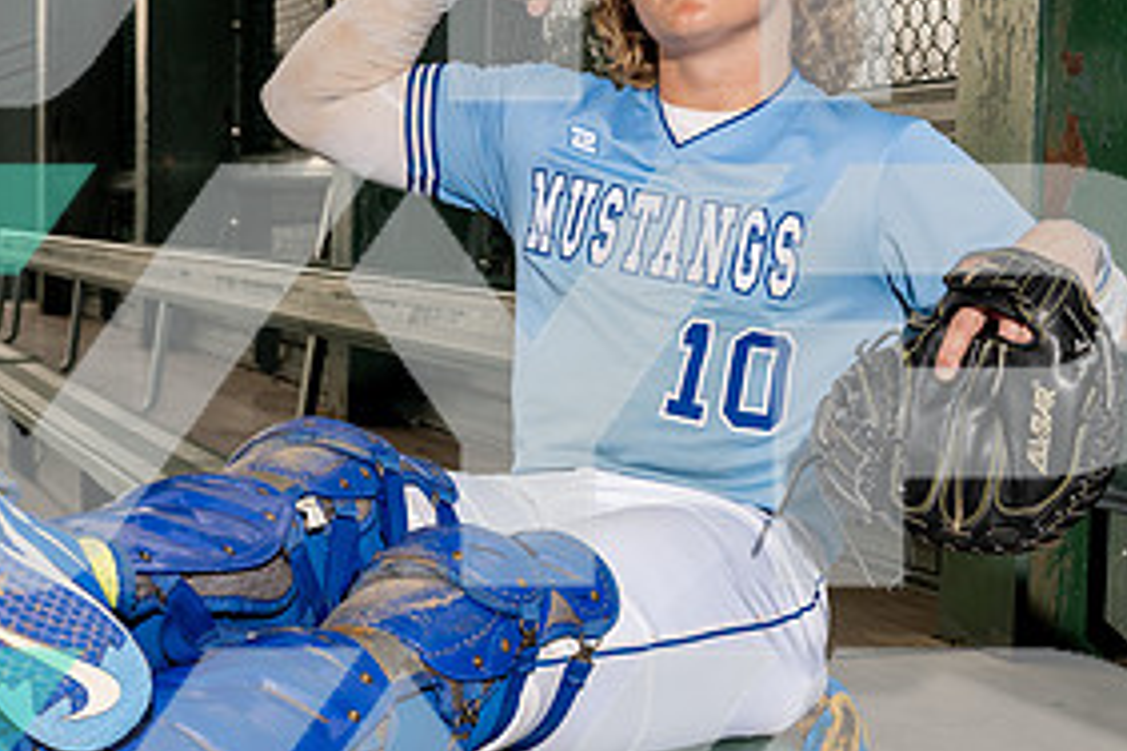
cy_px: 377
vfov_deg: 18.4
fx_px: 2316
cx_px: 695
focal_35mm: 74
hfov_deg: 27.3
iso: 640
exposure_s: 1/250
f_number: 6.3
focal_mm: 36
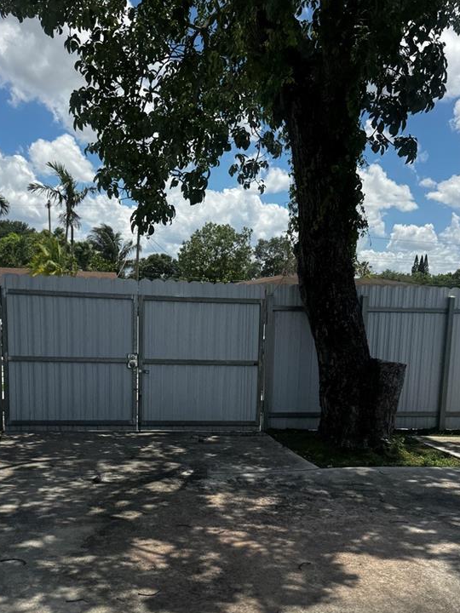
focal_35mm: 40
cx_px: 208
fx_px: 709
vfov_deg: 46.0
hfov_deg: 35.9
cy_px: 414
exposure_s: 1/7937
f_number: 1.78
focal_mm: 6.76
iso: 80
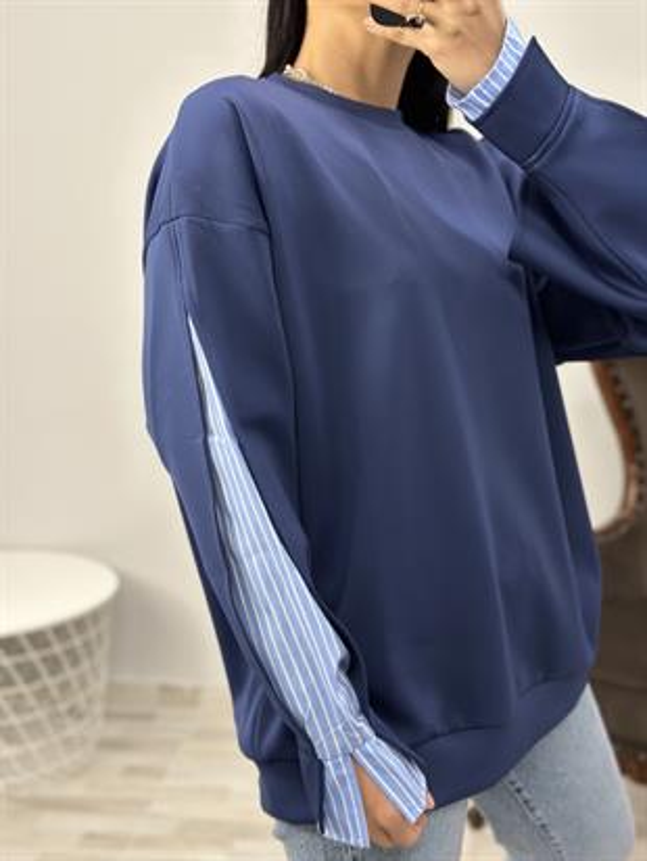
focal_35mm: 48
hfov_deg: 30.3
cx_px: 324
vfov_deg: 39.6
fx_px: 1196
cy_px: 430
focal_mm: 6.86
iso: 200
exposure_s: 1/100
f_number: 1.78
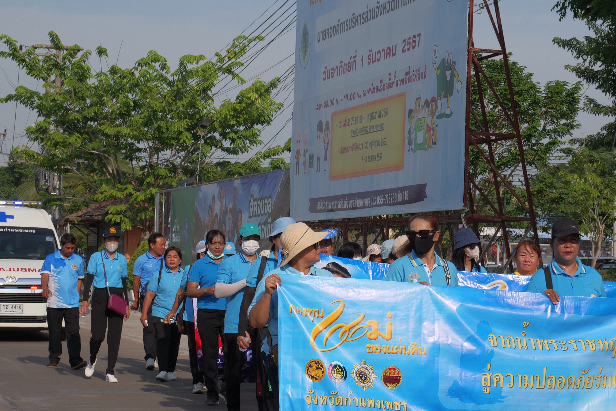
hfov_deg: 20.2
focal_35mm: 100
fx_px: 1711
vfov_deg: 13.6
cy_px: 335
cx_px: 487
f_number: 11
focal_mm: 50
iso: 200
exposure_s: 1/400
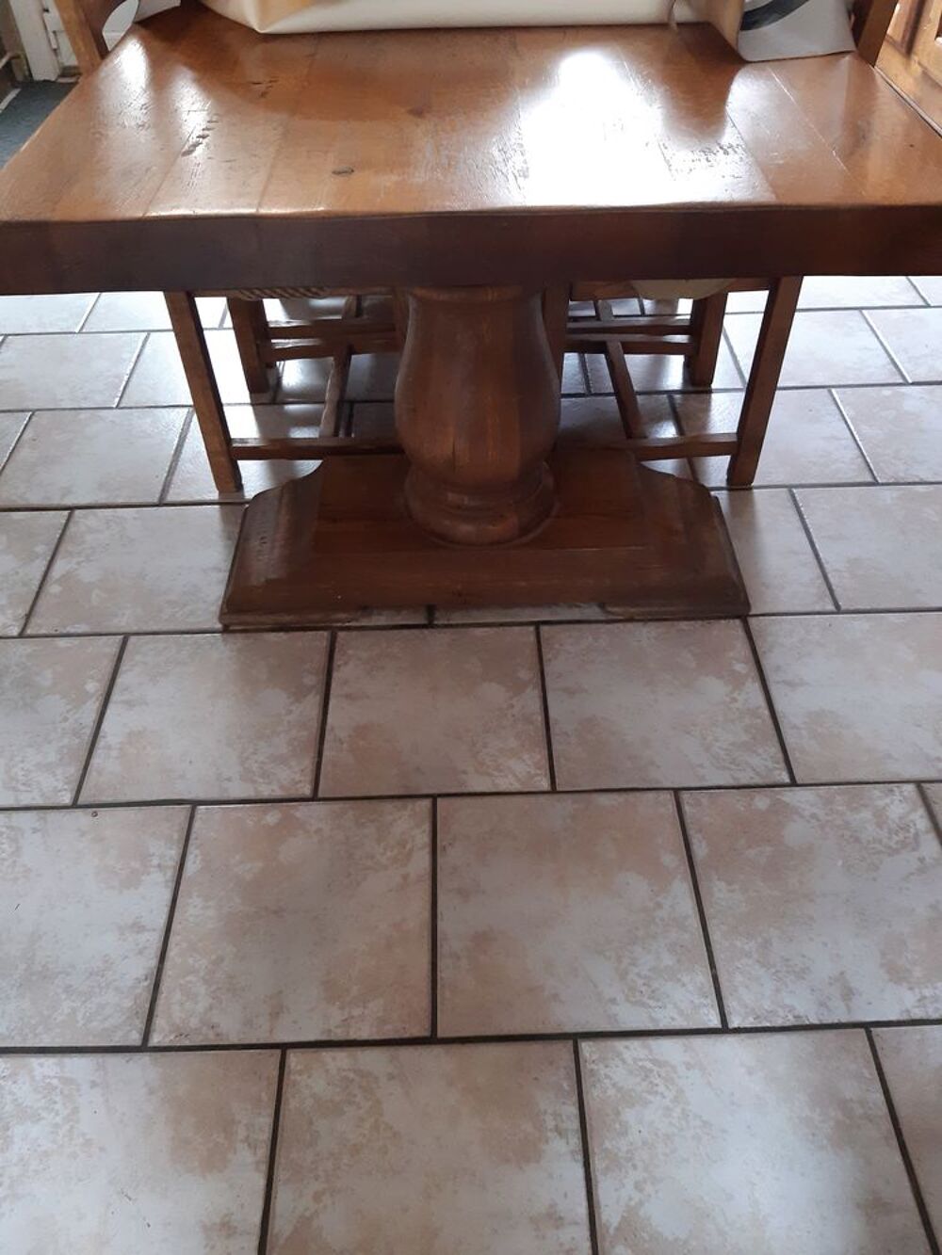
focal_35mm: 26
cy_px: 628
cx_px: 471
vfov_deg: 67.3
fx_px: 943
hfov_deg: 53.1
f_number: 1.7
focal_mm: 3.92
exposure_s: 1/25
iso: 320
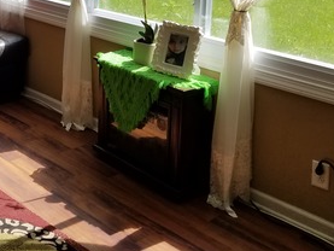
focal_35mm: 60
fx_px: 579
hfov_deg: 30.2
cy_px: -6
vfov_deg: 23.3
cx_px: 10
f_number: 1.7
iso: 50
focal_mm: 4.2
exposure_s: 1/566
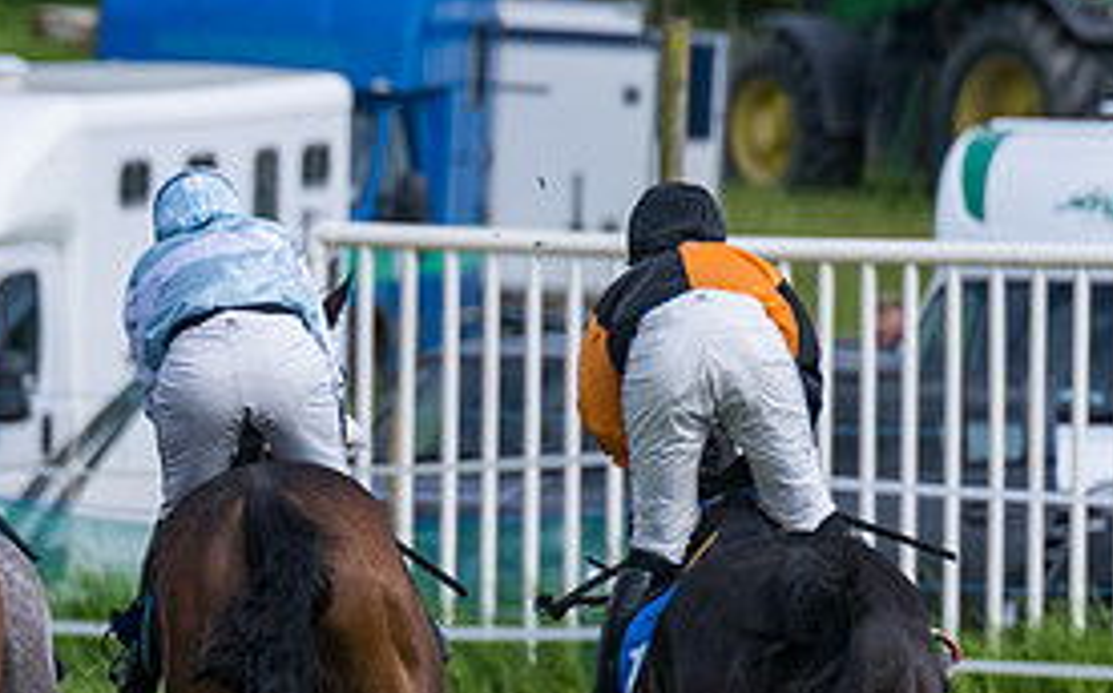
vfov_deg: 1.2
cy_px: 633
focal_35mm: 1049
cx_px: -237
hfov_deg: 2.0
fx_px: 31793
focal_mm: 280
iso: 400
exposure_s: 1/4000
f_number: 4
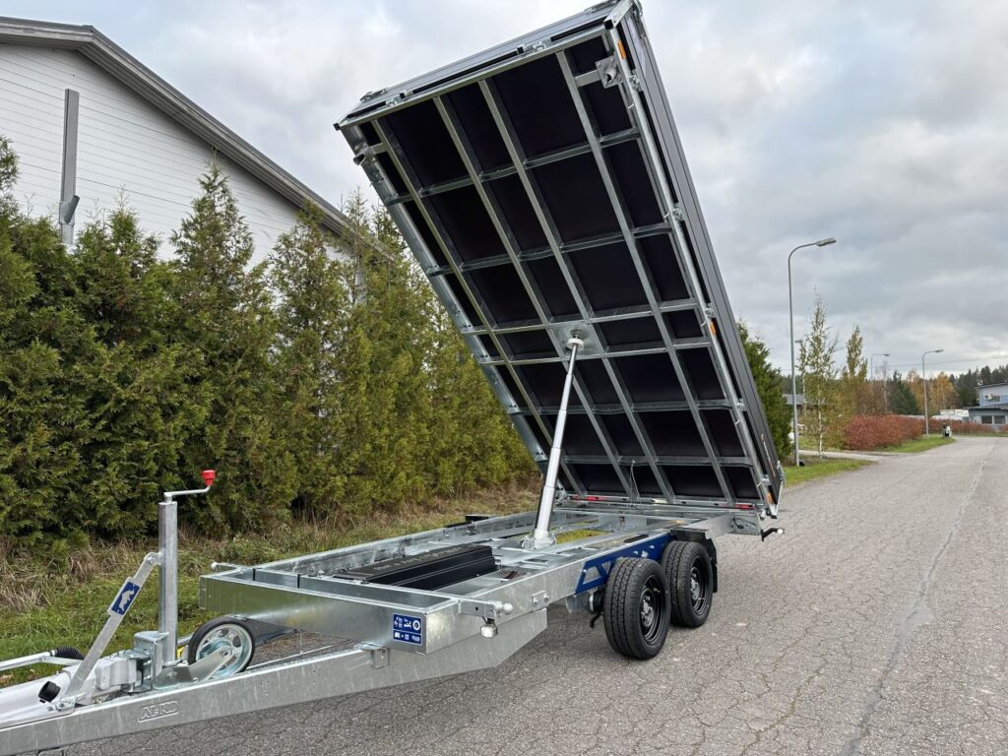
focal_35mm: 24
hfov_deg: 71.6
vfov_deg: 56.8
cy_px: 378
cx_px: 504
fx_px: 699
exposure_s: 1/121
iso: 80
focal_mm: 6.86
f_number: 1.78
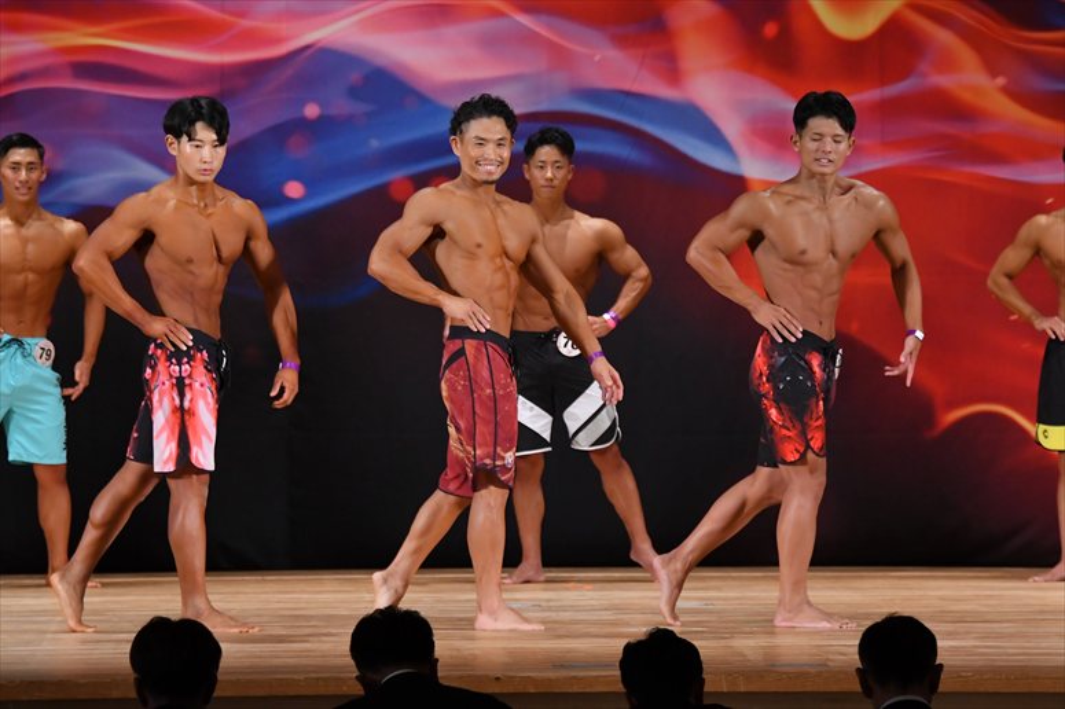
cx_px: 532
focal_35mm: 217
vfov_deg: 6.3
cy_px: 354
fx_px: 6417
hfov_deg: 9.5
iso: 3200
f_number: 5.6
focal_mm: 145
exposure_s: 1/400
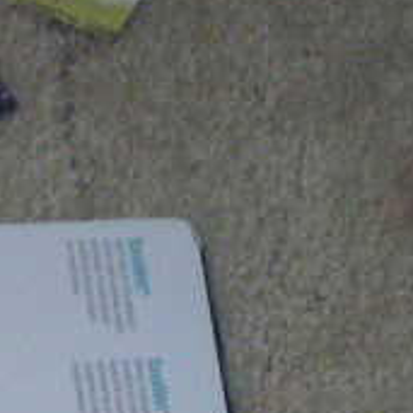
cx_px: 75
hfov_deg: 7.9
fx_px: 2997
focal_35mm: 222
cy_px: 874
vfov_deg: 7.5
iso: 400
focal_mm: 7.4
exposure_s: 1/200
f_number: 3.5
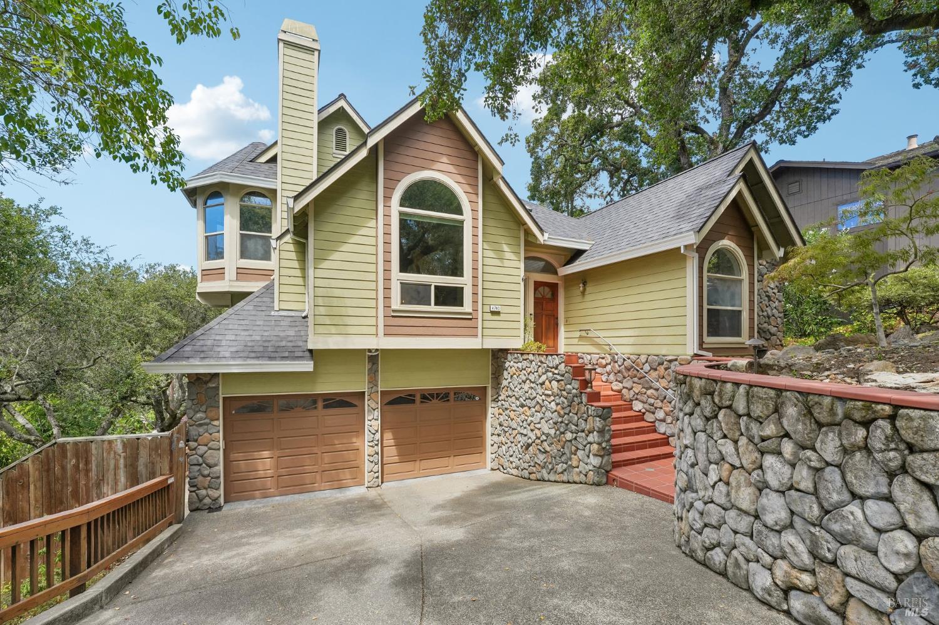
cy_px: 312
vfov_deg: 81.2
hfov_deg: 104.3
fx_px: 365
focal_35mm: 14
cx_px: 470
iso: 640
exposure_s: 1/320
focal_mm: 14
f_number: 9
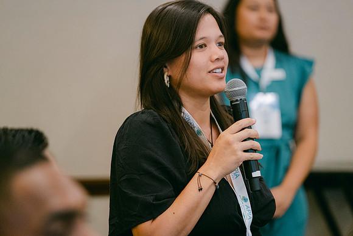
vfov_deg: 6.5
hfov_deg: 9.8
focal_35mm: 210
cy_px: 118
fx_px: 2060
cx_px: 176
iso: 2500
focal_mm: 140
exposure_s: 1/125
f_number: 2.8
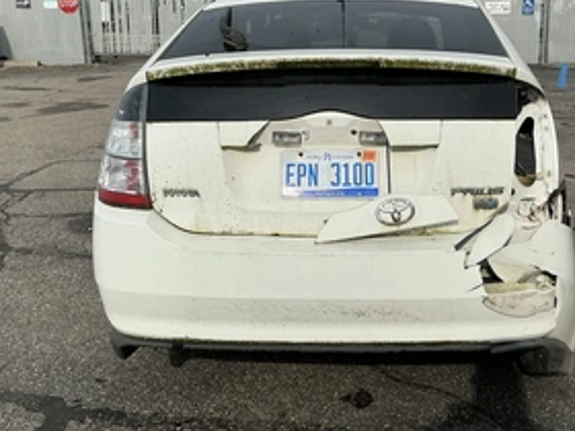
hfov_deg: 46.5
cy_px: 142
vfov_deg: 35.6
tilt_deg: -11.5
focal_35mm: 40
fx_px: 664
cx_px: 353
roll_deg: -0.1
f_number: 1.8
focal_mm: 3
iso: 25
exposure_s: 1/3788
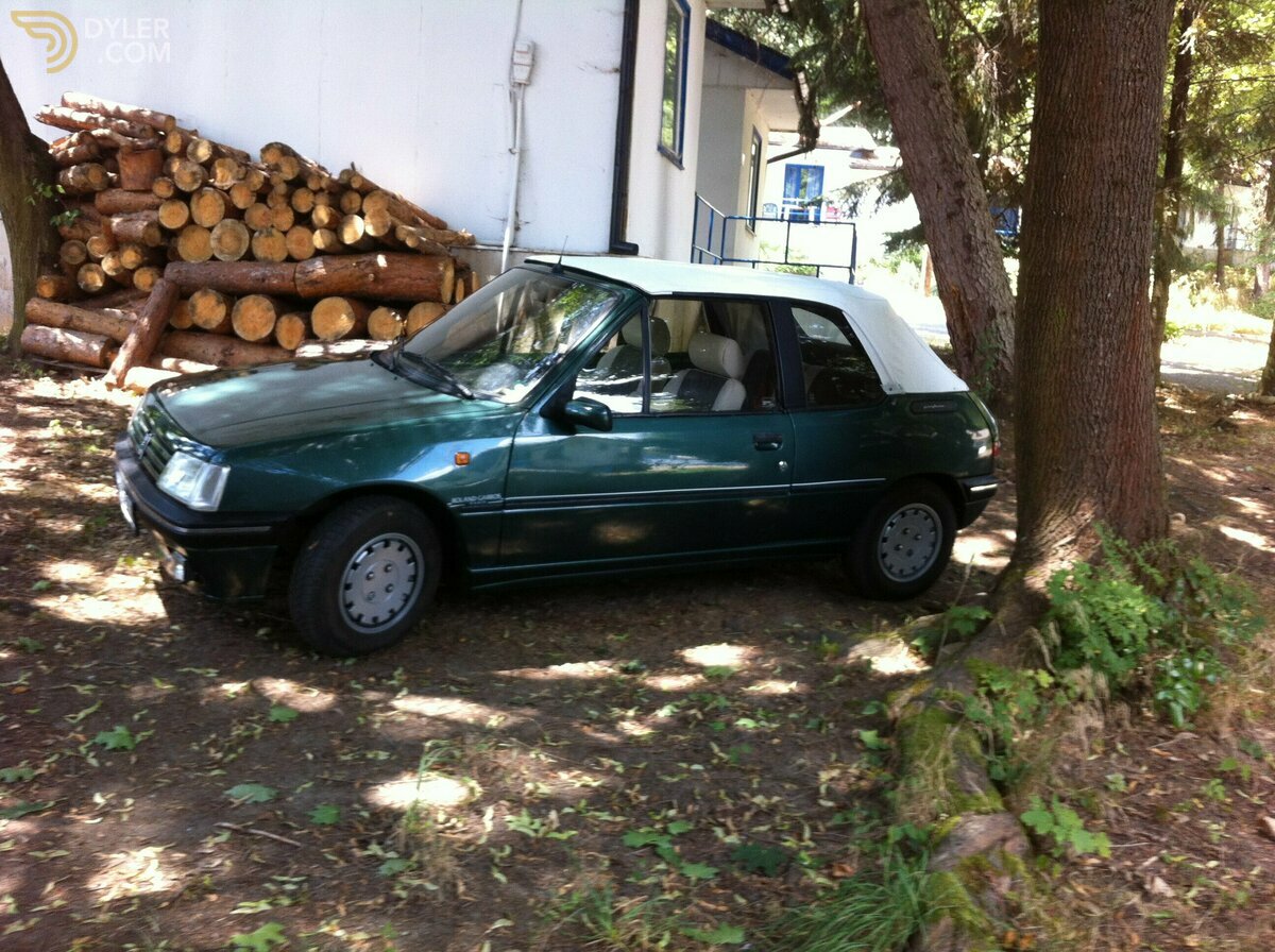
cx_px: 638
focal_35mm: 35
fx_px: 1287
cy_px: 476
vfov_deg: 40.6
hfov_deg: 52.7
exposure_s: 1/60
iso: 100
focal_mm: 3.85
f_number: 2.8
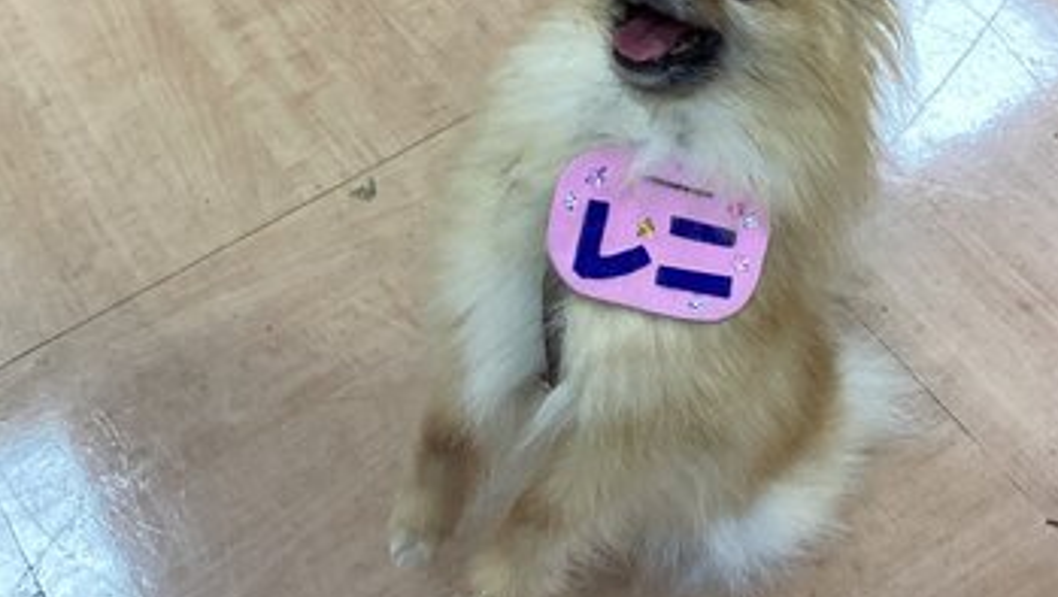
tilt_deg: -55.6
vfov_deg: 20.8
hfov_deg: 35.9
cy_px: 279
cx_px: 464
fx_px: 1628
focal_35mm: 58
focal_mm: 3.3
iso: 50
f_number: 2.4
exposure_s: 1/60
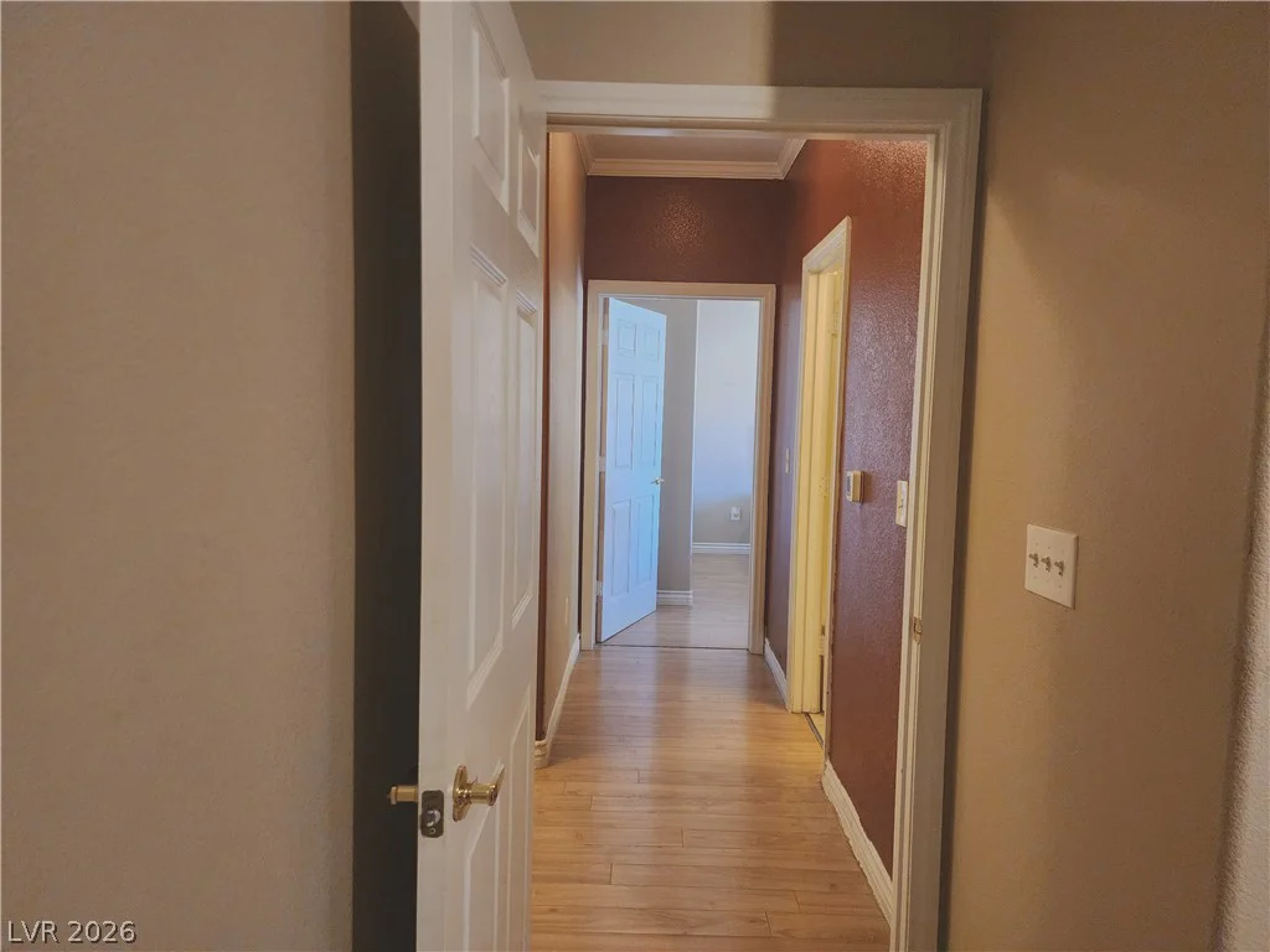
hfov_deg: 73.9
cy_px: 476
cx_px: 635
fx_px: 844
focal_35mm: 23
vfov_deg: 58.9
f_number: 1.8
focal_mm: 6.4
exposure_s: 1/120
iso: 1000
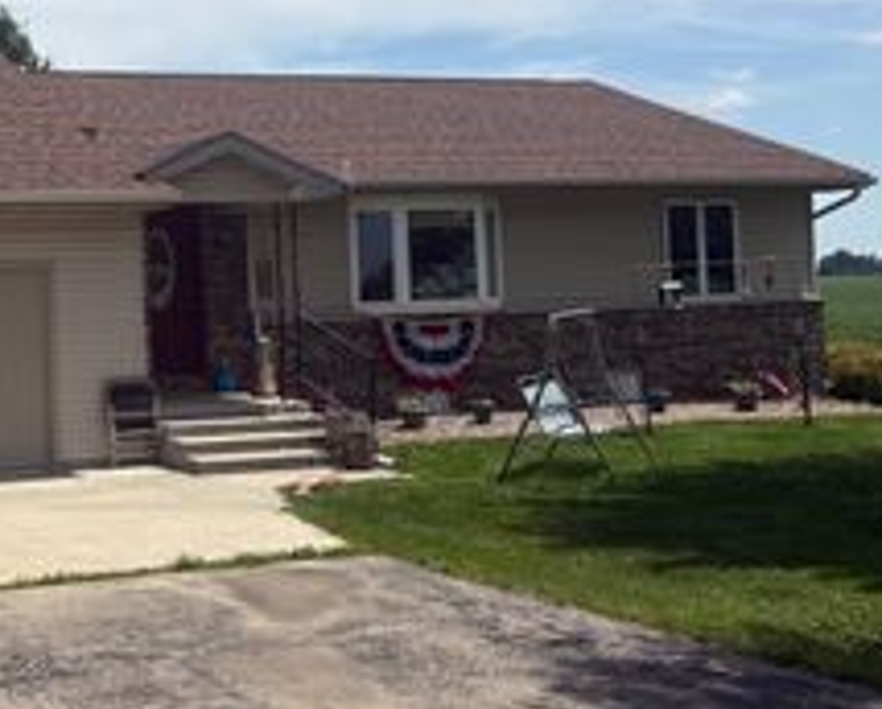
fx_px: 1334
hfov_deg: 33.7
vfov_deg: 29.6
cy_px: 266
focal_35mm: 51
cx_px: 14
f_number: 1.6
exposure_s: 1/5814
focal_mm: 5.96
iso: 50
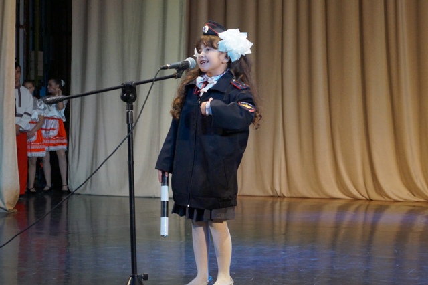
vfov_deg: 18.2
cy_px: 142
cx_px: 214
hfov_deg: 27.0
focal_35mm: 75
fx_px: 891
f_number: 5.6
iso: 3200
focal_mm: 50
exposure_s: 1/125
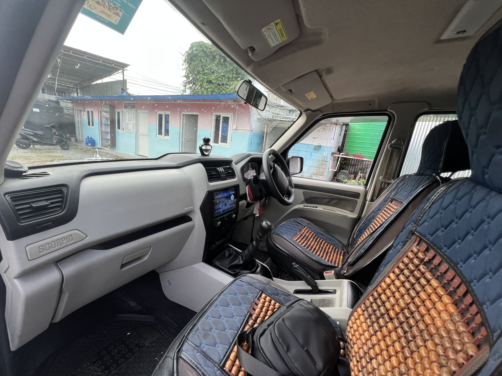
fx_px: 189
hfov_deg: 106.2
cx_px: 251
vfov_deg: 89.9
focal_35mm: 13
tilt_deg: -12.7
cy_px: 188
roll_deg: -7.1
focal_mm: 1.57
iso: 64
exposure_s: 1/99
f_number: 1.8
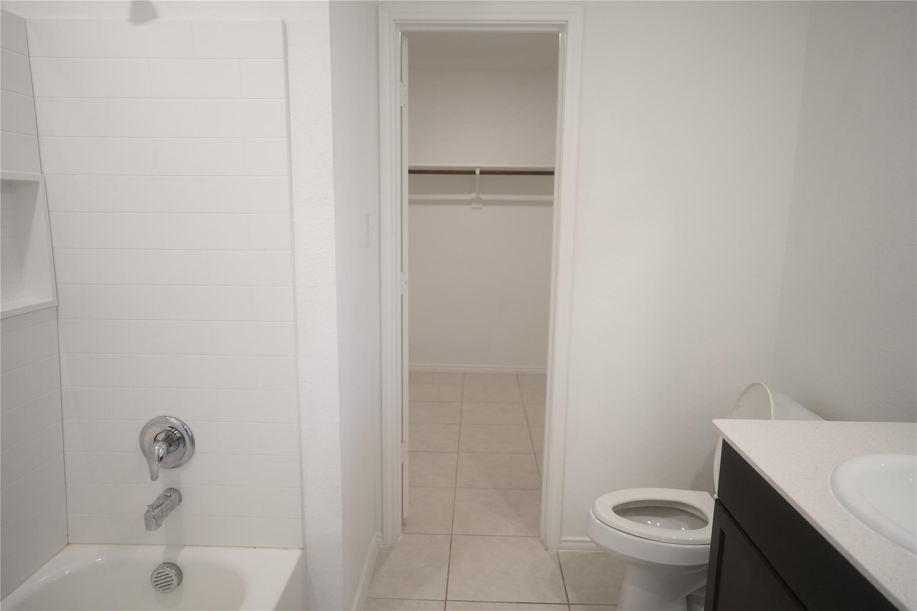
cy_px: 306
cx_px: 458
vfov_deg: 53.1
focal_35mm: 24
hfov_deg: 73.7
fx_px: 611
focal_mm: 24
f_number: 2.8
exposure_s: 1/125
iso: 800
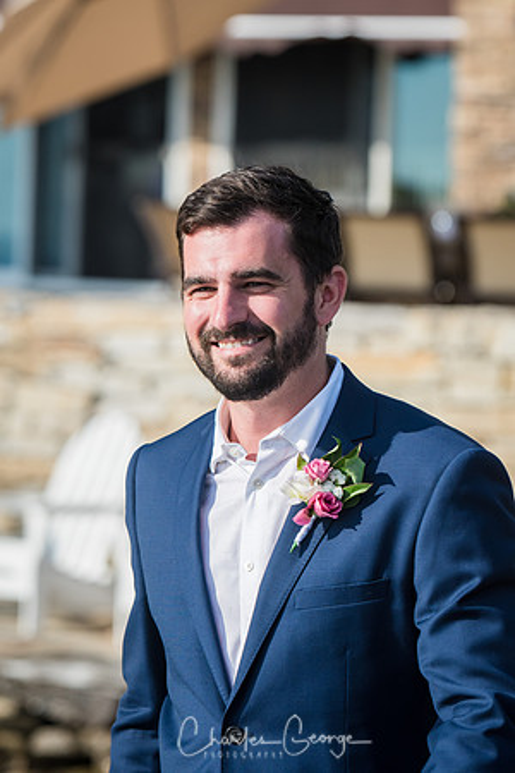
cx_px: 258
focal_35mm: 188
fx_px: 4023
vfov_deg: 11.0
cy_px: 386
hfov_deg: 7.3
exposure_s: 1/3200
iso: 200
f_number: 4
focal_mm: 125
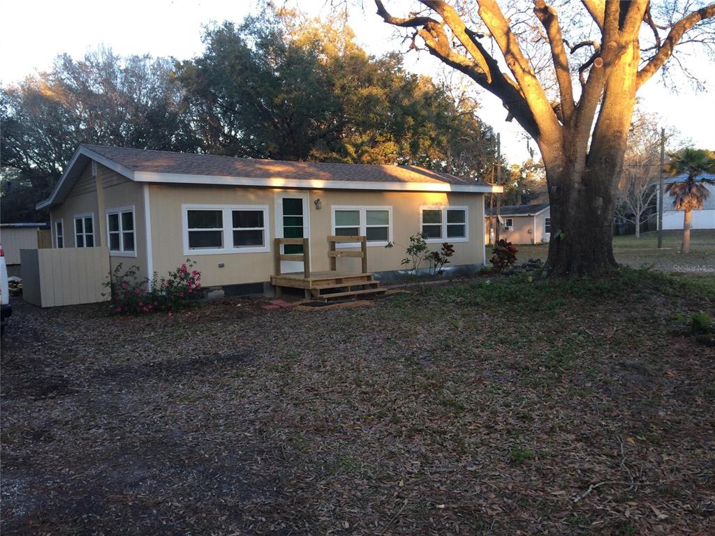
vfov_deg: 48.2
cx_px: 358
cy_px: 268
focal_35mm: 29
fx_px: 599
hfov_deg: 61.7
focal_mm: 4.15
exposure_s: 1/120
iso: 50
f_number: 2.2
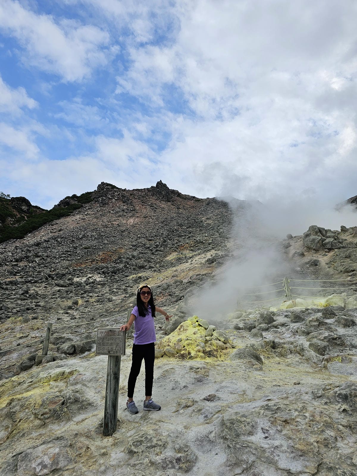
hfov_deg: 58.9
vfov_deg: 73.9
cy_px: 238
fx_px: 316
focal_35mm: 23
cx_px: 178
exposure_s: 1/892
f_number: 1.7
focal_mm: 6.3
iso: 10
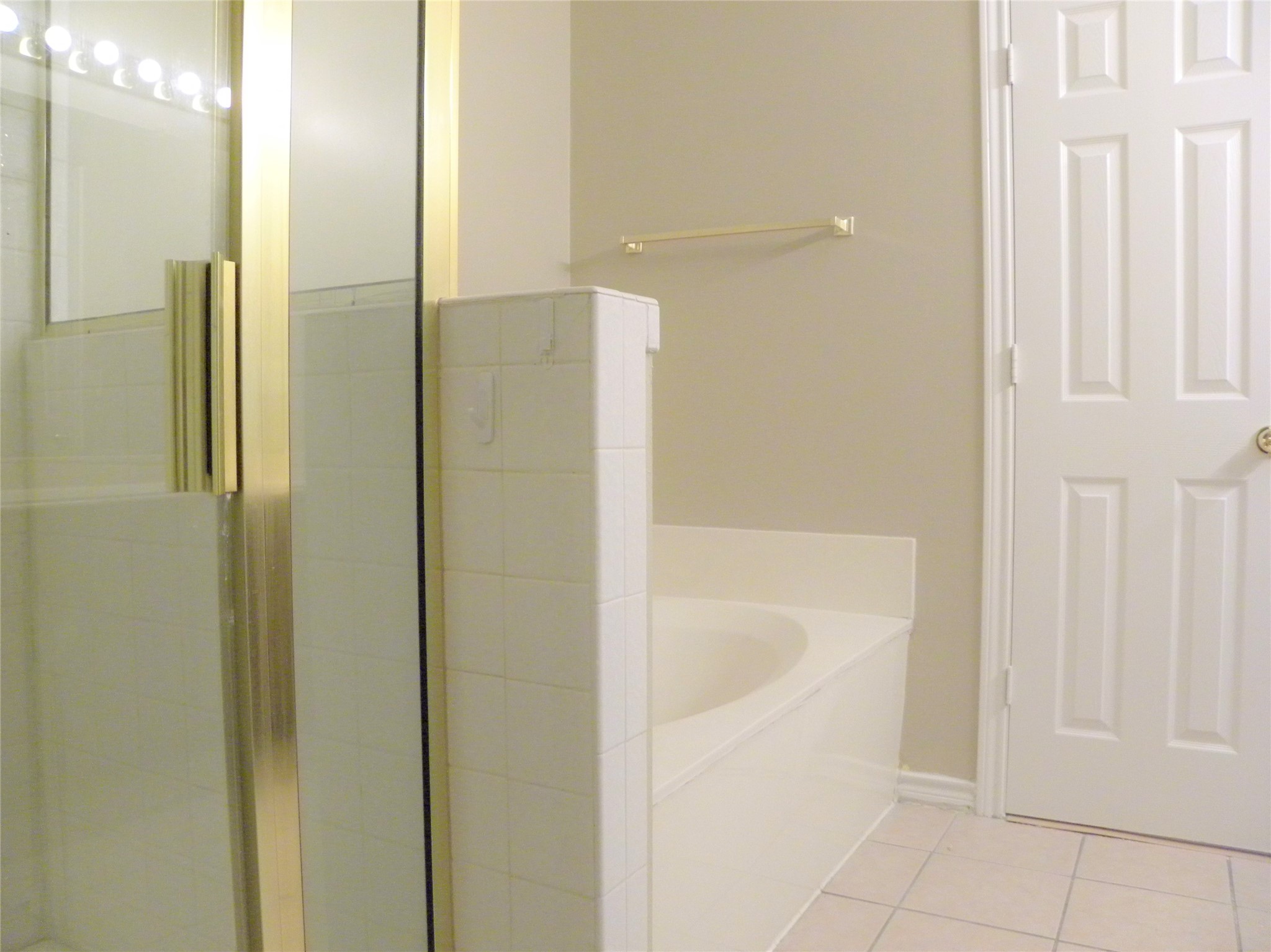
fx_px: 954
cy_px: 476
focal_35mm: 26
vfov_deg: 53.0
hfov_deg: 67.3
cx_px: 636
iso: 400
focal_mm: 4.6
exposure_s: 1/55.6
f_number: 2.8
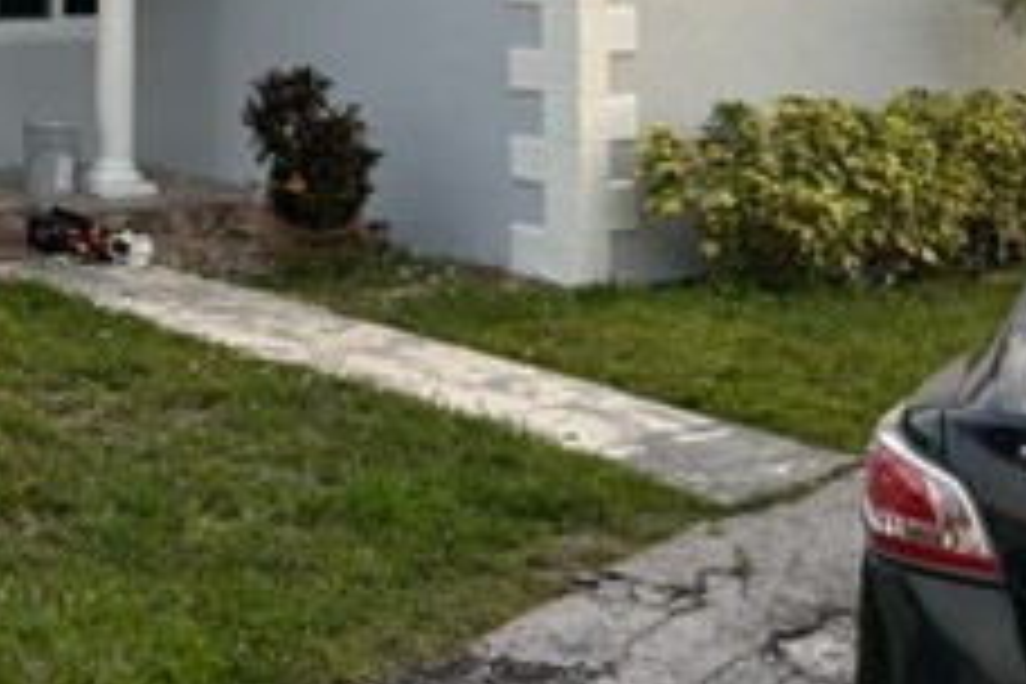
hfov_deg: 25.3
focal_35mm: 76
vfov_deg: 16.6
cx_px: -14
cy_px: -274
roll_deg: -0.4
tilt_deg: +4.3
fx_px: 2166
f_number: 1.5
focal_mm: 5.7
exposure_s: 1/541
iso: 50
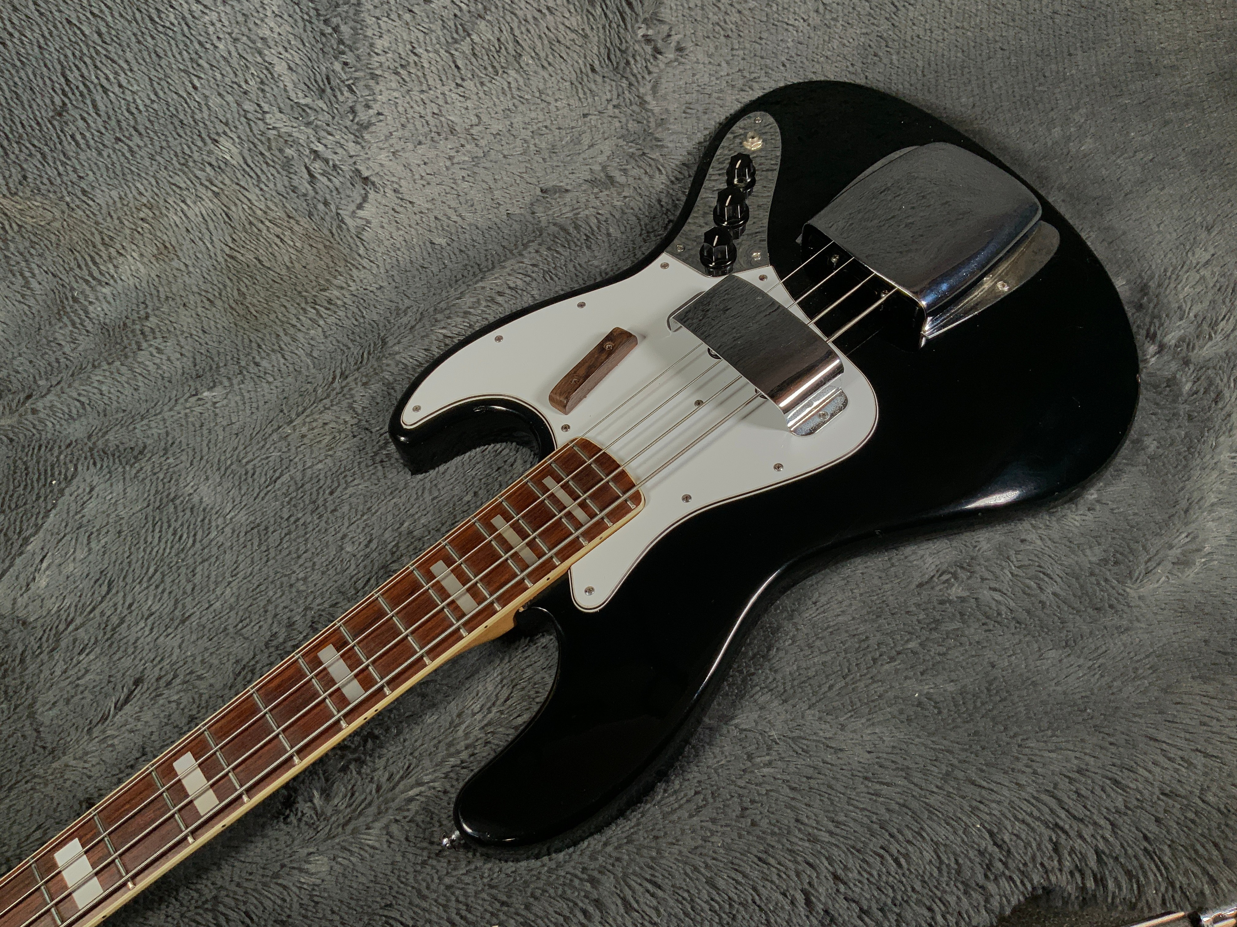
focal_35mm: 29
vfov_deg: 48.2
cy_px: 464
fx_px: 1036
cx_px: 618
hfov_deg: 61.7
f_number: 1.8
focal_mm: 3
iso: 32
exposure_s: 1/312
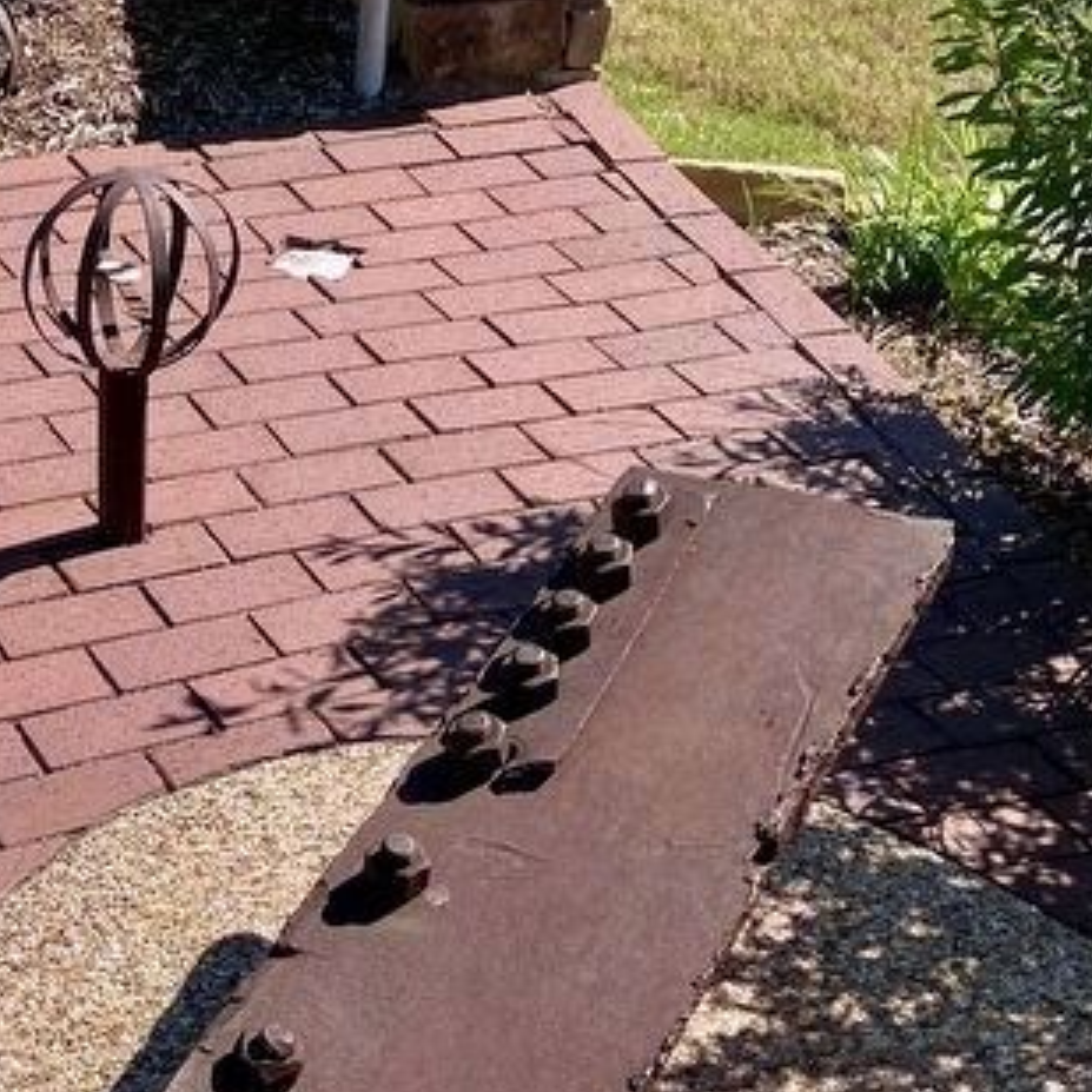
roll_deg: +4.3
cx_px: -32
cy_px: 986
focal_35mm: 64
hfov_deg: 25.4
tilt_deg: -41.9
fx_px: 2284
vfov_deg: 26.0
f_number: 1.8
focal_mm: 3.99
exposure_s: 1/2000
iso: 20
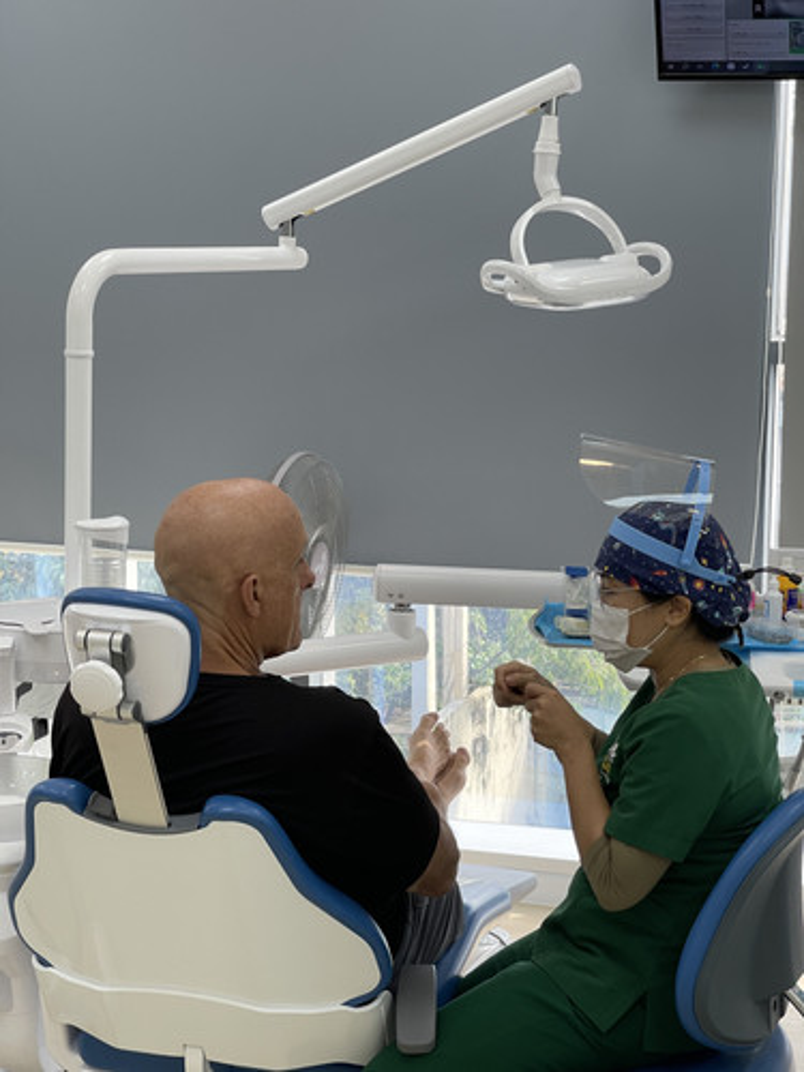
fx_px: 1982
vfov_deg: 30.3
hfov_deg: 22.9
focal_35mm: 64
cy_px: 536
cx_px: 402
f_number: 2.2
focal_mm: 7.5
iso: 32
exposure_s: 1/100
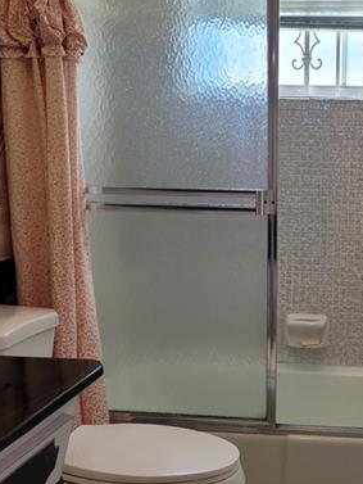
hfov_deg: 26.7
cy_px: 303
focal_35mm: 53
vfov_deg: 36.0
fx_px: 741
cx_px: 321
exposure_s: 1/120
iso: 80
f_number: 1.8
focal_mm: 5.4
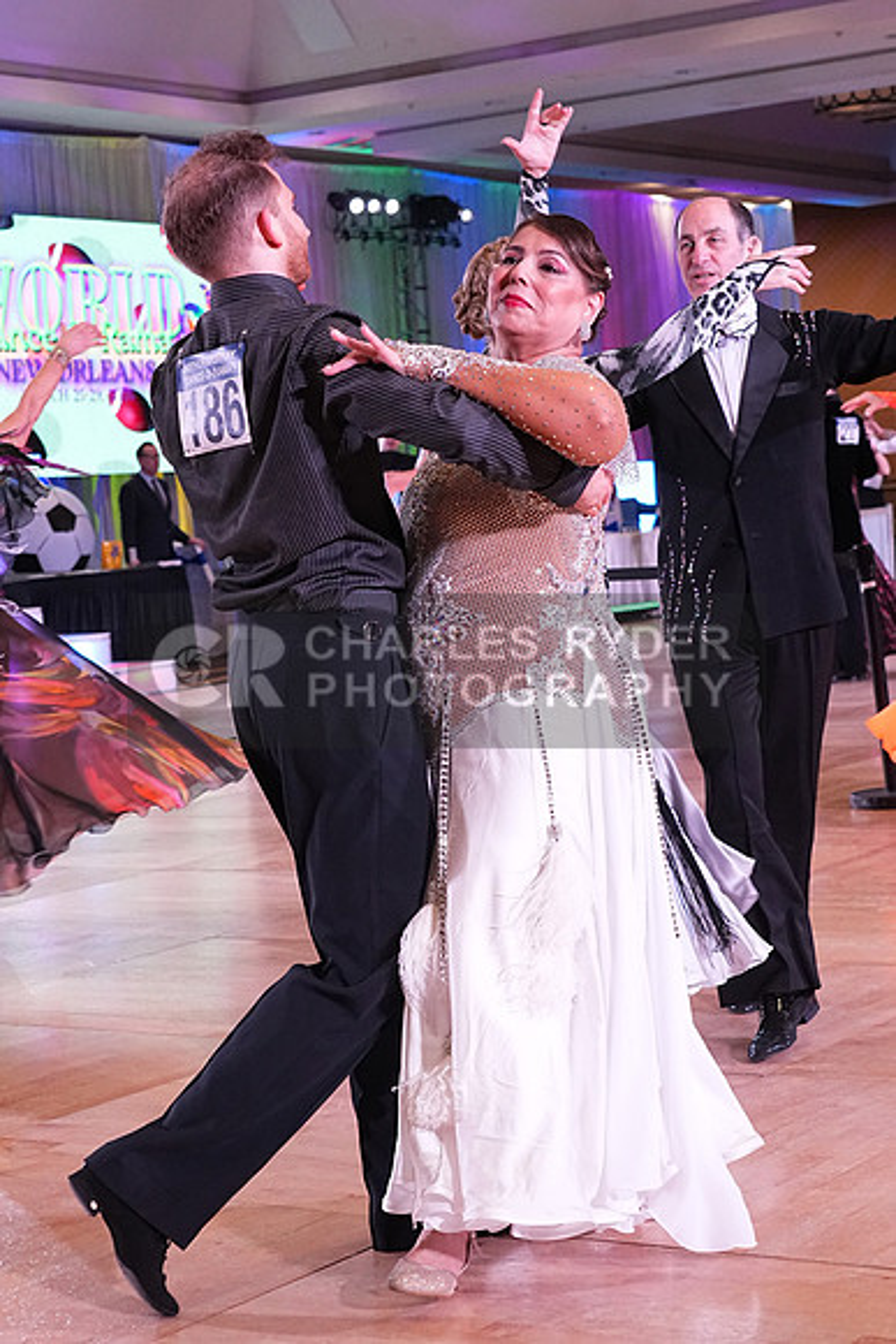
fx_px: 2574
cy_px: 672
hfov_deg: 19.7
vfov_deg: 29.2
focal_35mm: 69
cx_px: 448
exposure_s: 1/320
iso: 3200
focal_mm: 46
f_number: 5.6
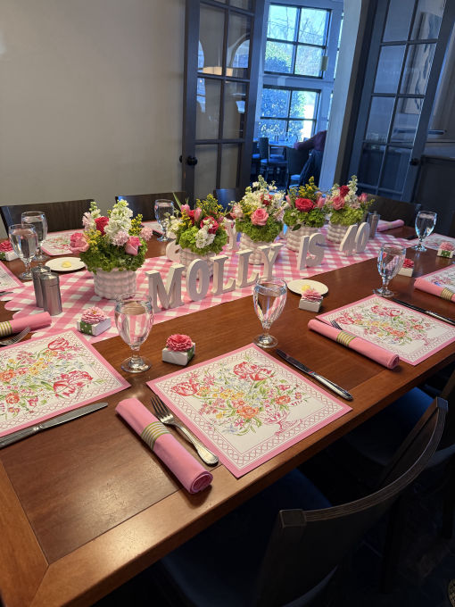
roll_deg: -4.2
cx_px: 228
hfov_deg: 56.8
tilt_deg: -24.7
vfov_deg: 71.6
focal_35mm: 24
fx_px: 421
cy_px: 304
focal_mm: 6.76
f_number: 1.78
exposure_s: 1/60
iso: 250
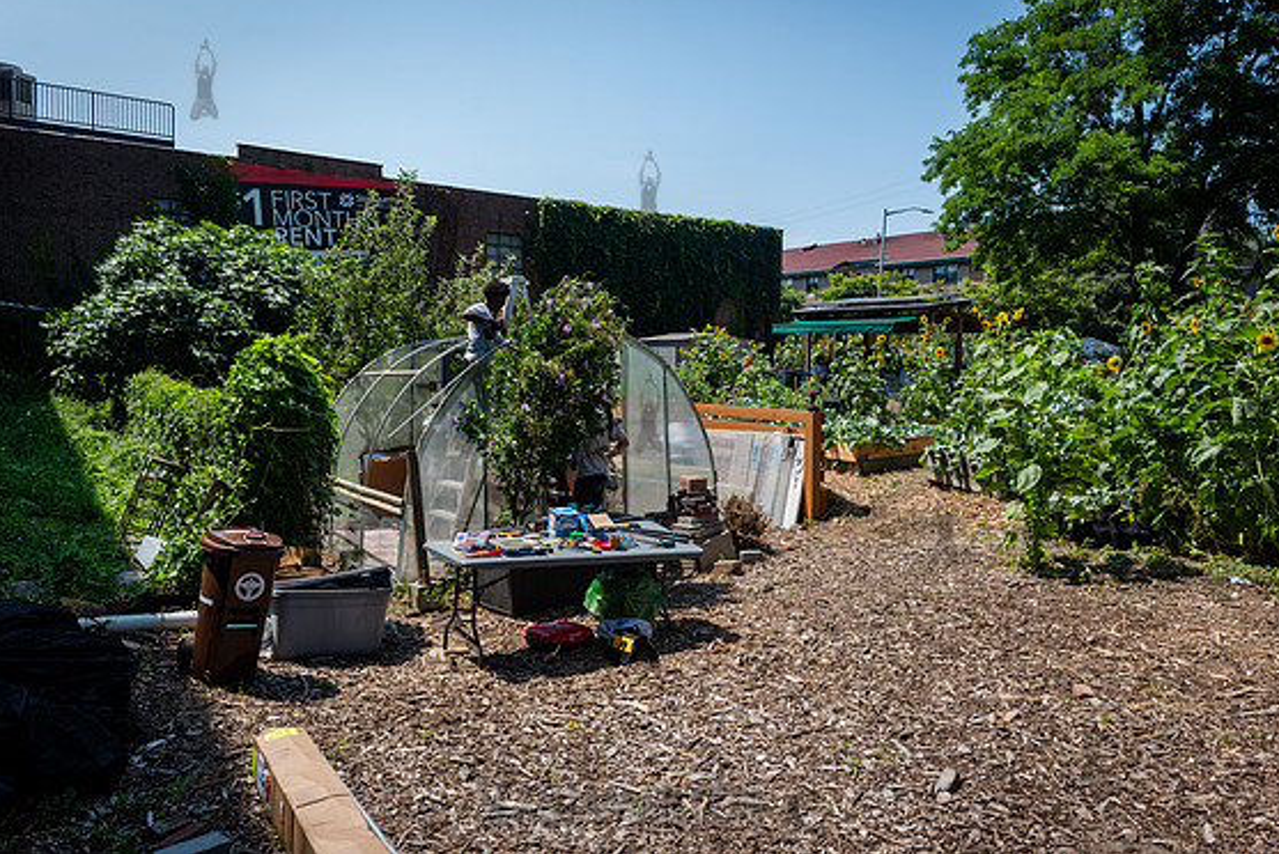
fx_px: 889
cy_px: 412
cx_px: 648
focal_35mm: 25
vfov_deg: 51.3
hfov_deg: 71.5
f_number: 5.6
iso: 500
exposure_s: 1/1600
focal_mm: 24
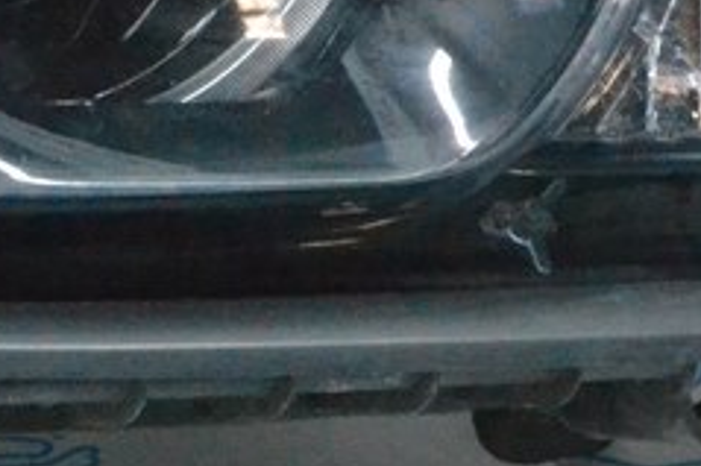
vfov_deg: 7.0
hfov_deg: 10.6
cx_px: 194
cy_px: -198
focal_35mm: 193
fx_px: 3755
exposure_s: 1/100
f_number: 11
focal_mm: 30
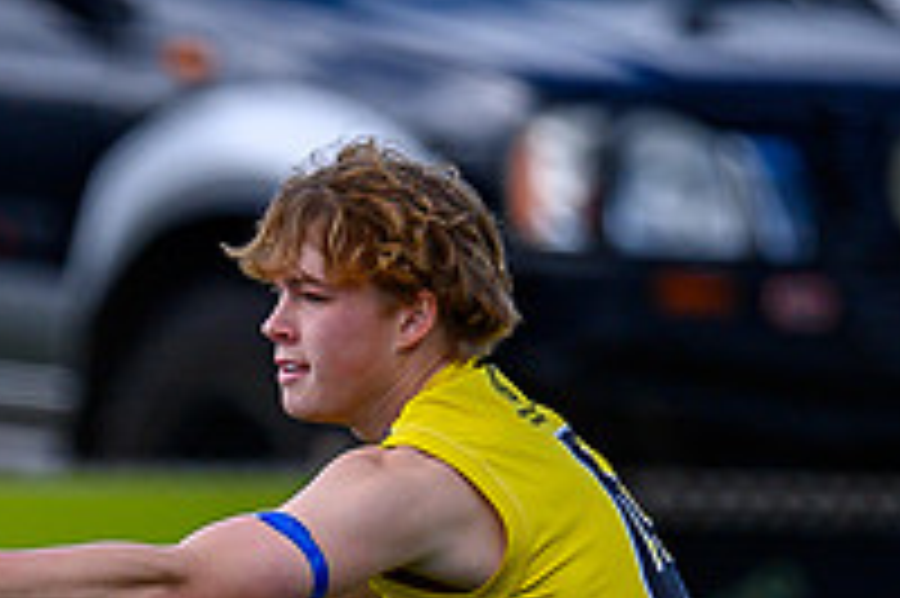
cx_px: -398
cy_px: 783
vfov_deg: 0.6
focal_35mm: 2453
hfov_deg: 0.8
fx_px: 61273
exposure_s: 1/1600
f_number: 4
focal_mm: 500
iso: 320
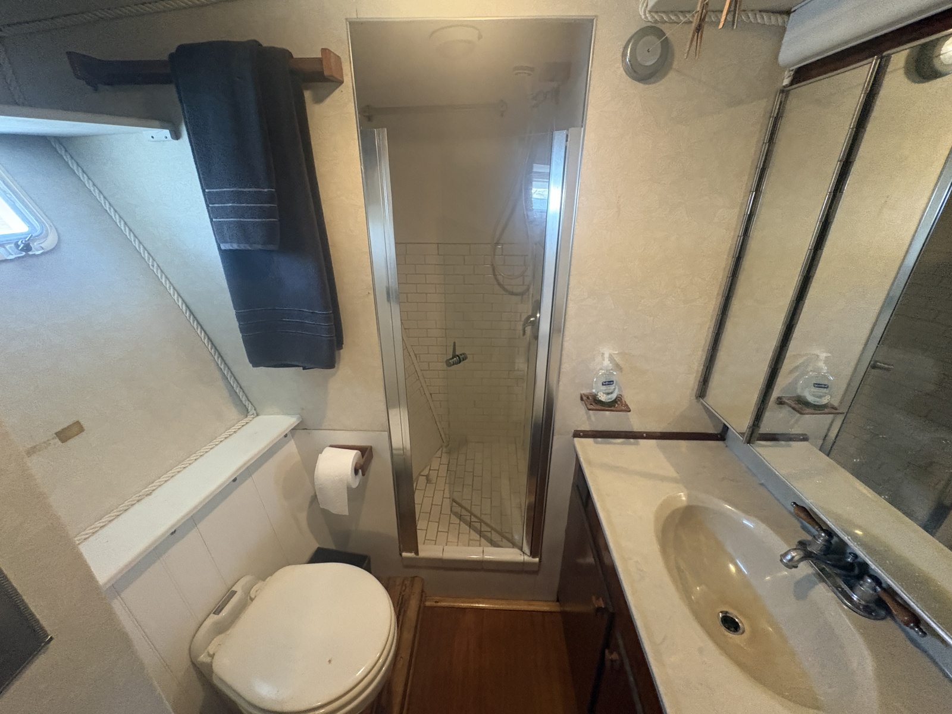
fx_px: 385
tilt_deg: -22.8
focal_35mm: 14
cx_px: 476
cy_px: 357
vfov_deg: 85.7
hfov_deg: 102.1
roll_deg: -1.1
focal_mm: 2.22
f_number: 2.2
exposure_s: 1/60
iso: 800
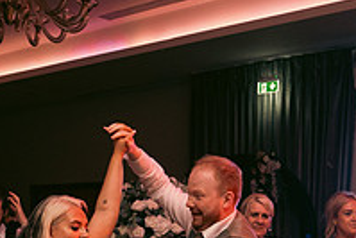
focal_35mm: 70
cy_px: 328
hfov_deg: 28.6
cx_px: 109
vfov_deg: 17.9
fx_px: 693
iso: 2500
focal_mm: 24
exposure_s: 1/160
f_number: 3.5
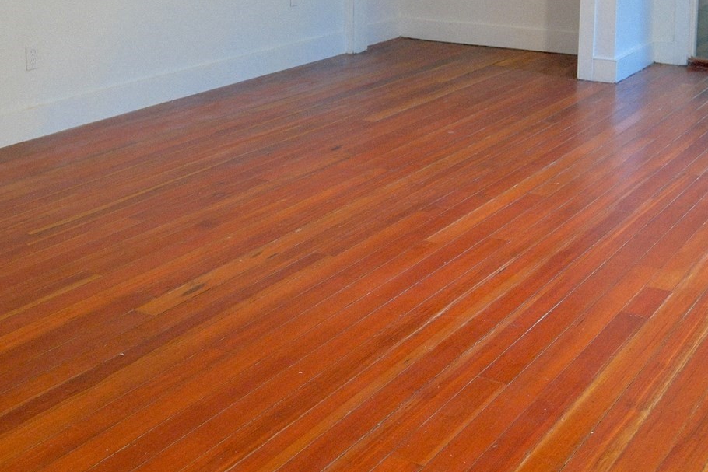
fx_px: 1062
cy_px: -7
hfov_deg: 36.9
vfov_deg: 23.9
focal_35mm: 54
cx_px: 336
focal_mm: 16
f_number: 2.8
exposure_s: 1/20
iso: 800
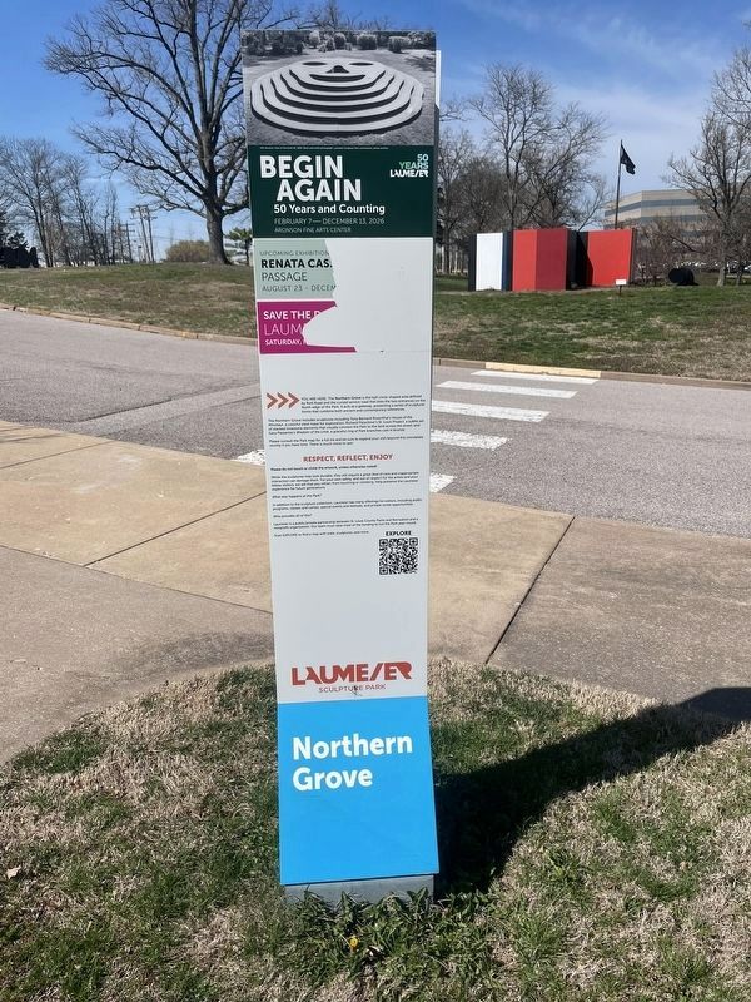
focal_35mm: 26
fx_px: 752
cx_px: 376
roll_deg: +1.9
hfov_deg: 53.1
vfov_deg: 67.3
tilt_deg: -16.2
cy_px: 501
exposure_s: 1/5556
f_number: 1.6
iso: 32
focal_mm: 4.2
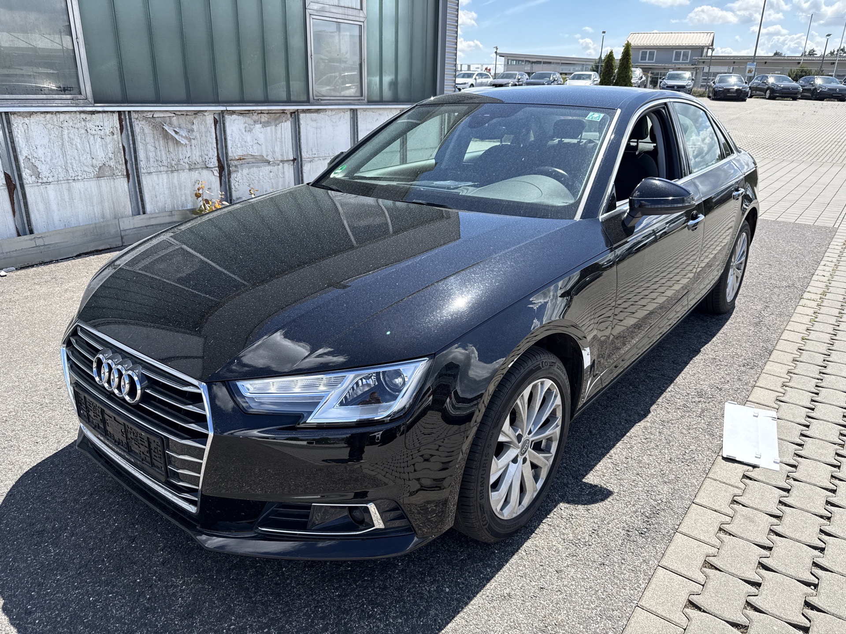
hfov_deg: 71.6
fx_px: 587
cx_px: 423
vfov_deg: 56.8
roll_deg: -1.6
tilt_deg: -20.5
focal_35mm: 24
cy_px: 317
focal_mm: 6.76
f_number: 1.78
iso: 80
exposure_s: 1/2110
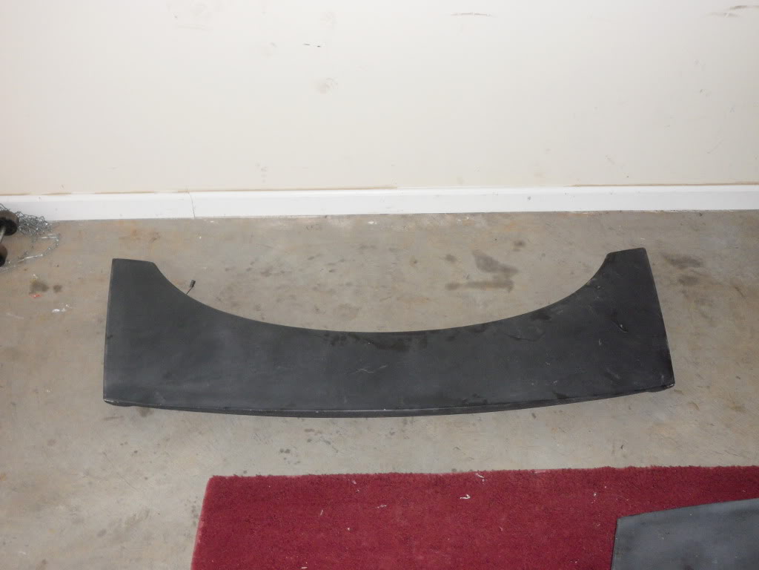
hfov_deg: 50.1
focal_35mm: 37
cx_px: 380
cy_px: 285
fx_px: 811
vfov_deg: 38.7
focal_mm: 6.6
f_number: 4
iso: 240
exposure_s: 1/45
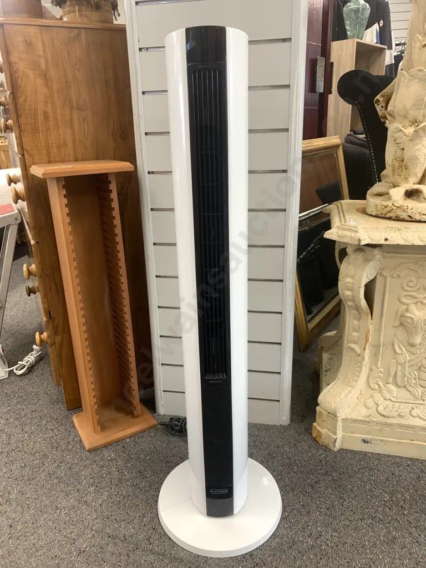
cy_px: 284
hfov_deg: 53.1
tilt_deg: -20.2
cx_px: 213
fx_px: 427
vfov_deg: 67.3
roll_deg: +1.7
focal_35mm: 26
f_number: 1.8
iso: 64
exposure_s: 1/50
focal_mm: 4.25
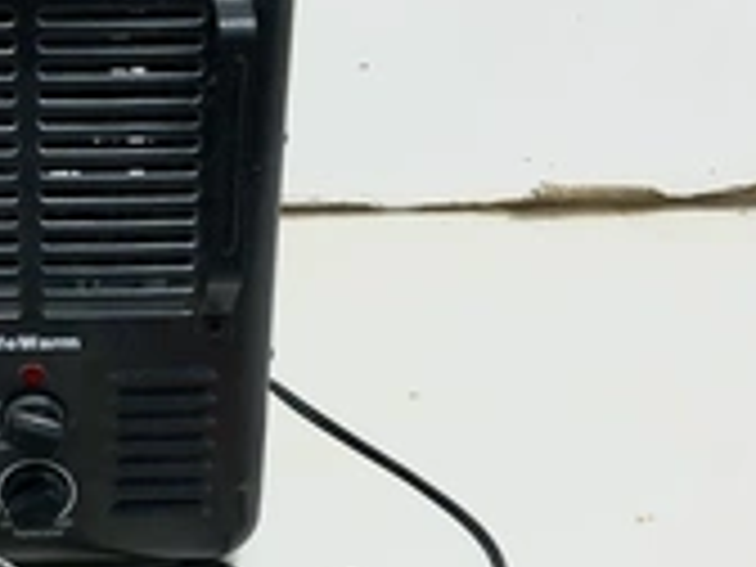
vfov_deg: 21.3
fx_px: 1507
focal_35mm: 69
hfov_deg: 27.1
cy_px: 342
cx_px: 63
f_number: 1.8
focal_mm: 3
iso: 40
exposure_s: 1/120
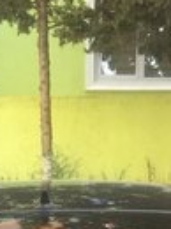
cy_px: 419
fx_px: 734
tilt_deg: -17.6
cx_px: 48
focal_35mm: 111
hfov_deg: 13.3
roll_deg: +0.1
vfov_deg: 15.2
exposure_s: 1/151
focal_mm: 4.15
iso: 32
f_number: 2.2
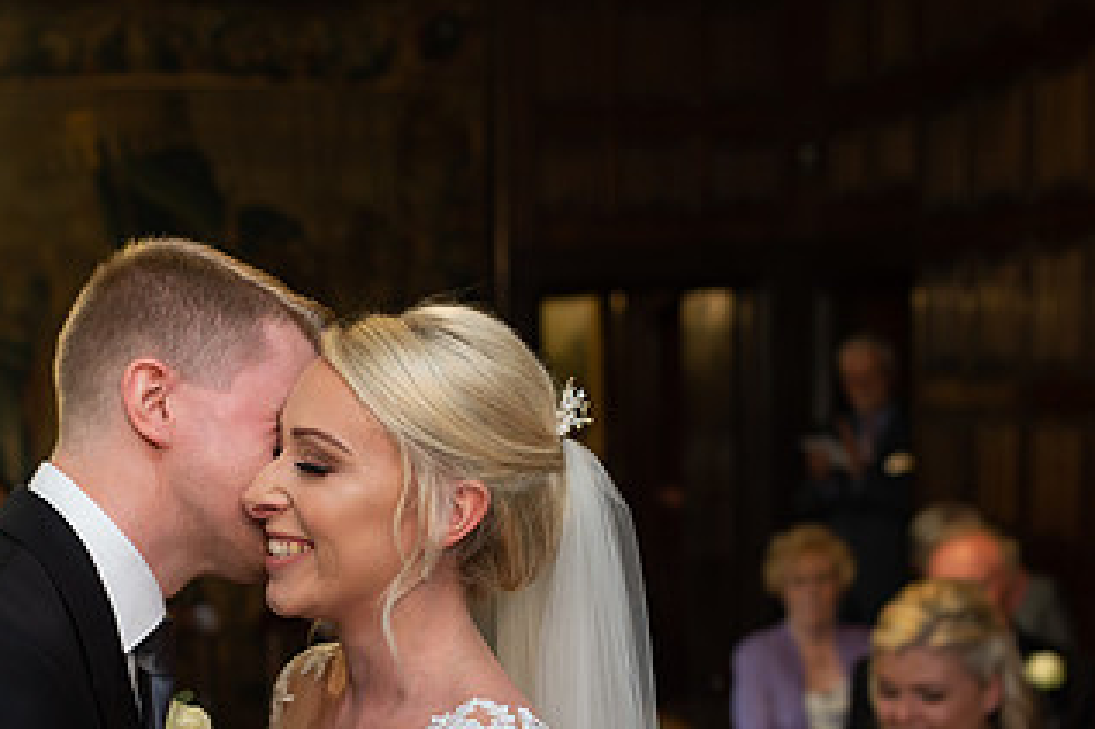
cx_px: 321
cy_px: 511
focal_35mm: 64
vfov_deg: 21.1
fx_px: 1946
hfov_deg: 31.1
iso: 500
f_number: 2.5
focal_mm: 35
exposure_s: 1/80
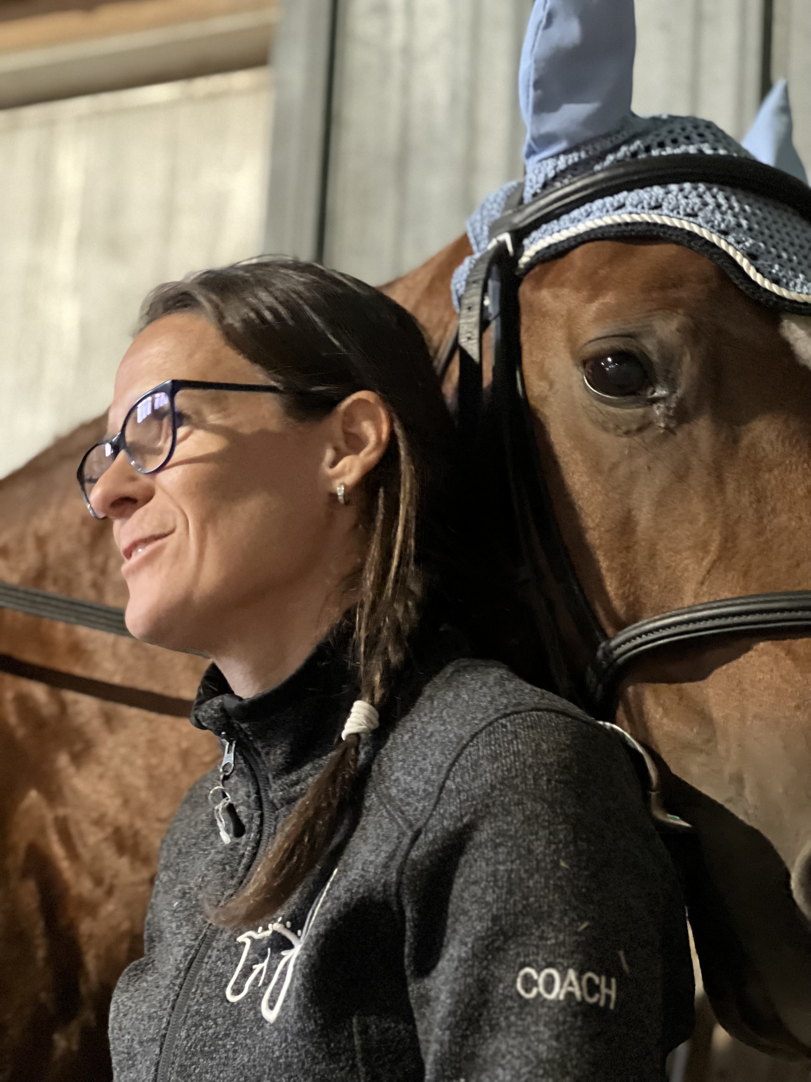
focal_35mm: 77
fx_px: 2405
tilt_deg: +15.7
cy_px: 541
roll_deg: -3.9
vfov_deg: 25.3
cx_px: 406
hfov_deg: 19.1
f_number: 2.8
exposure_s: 1/15
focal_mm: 9
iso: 1000
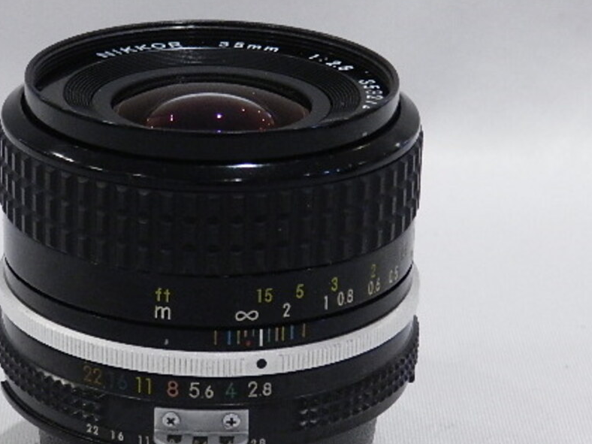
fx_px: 2189
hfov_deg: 15.4
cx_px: 191
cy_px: 287
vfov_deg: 11.6
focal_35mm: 128
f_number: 4.4
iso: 800
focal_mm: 14.9
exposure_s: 1/80
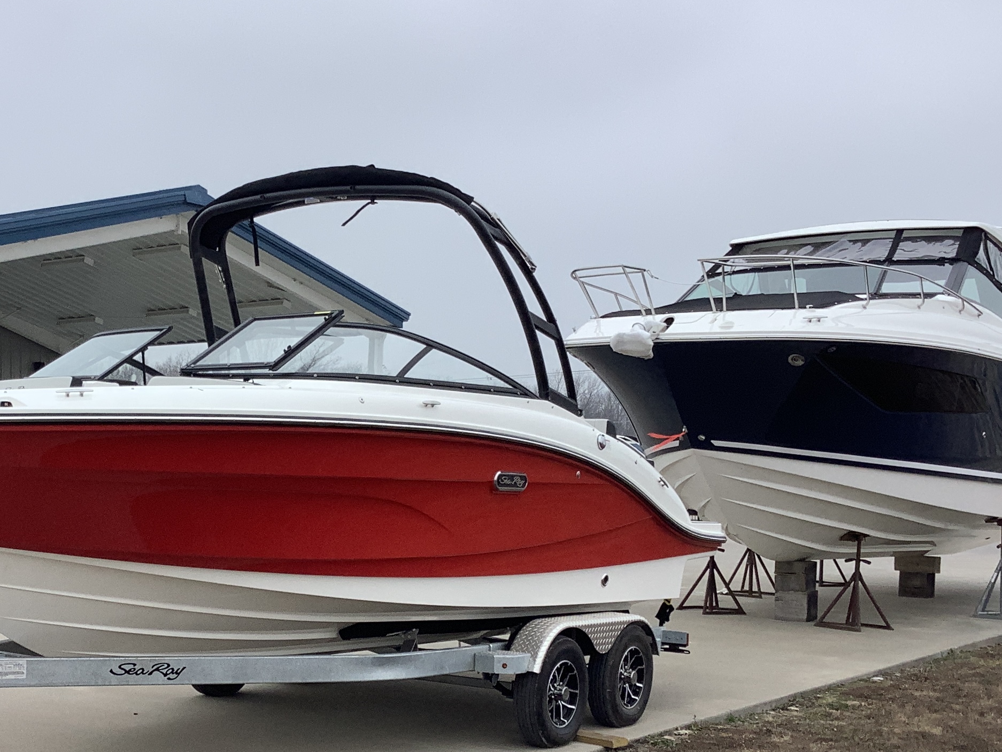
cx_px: 231
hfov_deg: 34.7
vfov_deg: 26.9
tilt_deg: -0.4
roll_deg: +0.2
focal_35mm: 54
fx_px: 1563
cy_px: 476
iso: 25
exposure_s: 1/476
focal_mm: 3.3
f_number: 2.4
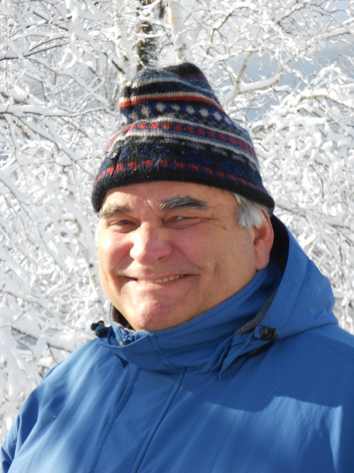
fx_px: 1036
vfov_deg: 25.7
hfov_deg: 19.4
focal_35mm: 76
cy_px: 236
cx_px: 177
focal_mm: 13.5
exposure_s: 1/160
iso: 80
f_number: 5.8
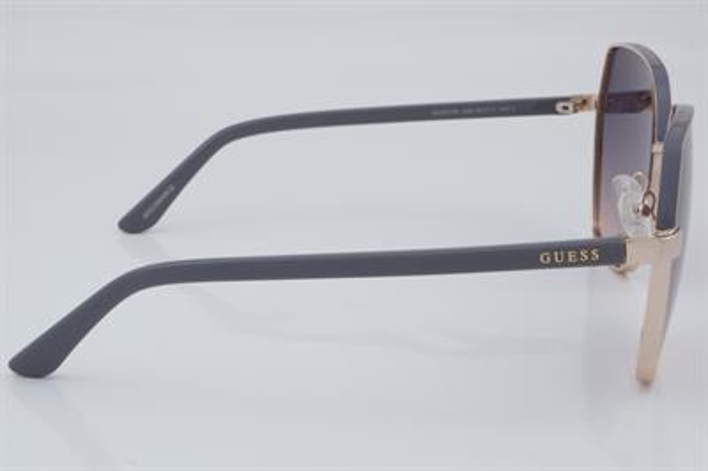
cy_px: 236
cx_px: 354
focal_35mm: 82
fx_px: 1621
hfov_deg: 24.6
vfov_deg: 16.5
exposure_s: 1/4
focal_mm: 55
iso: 100
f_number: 32
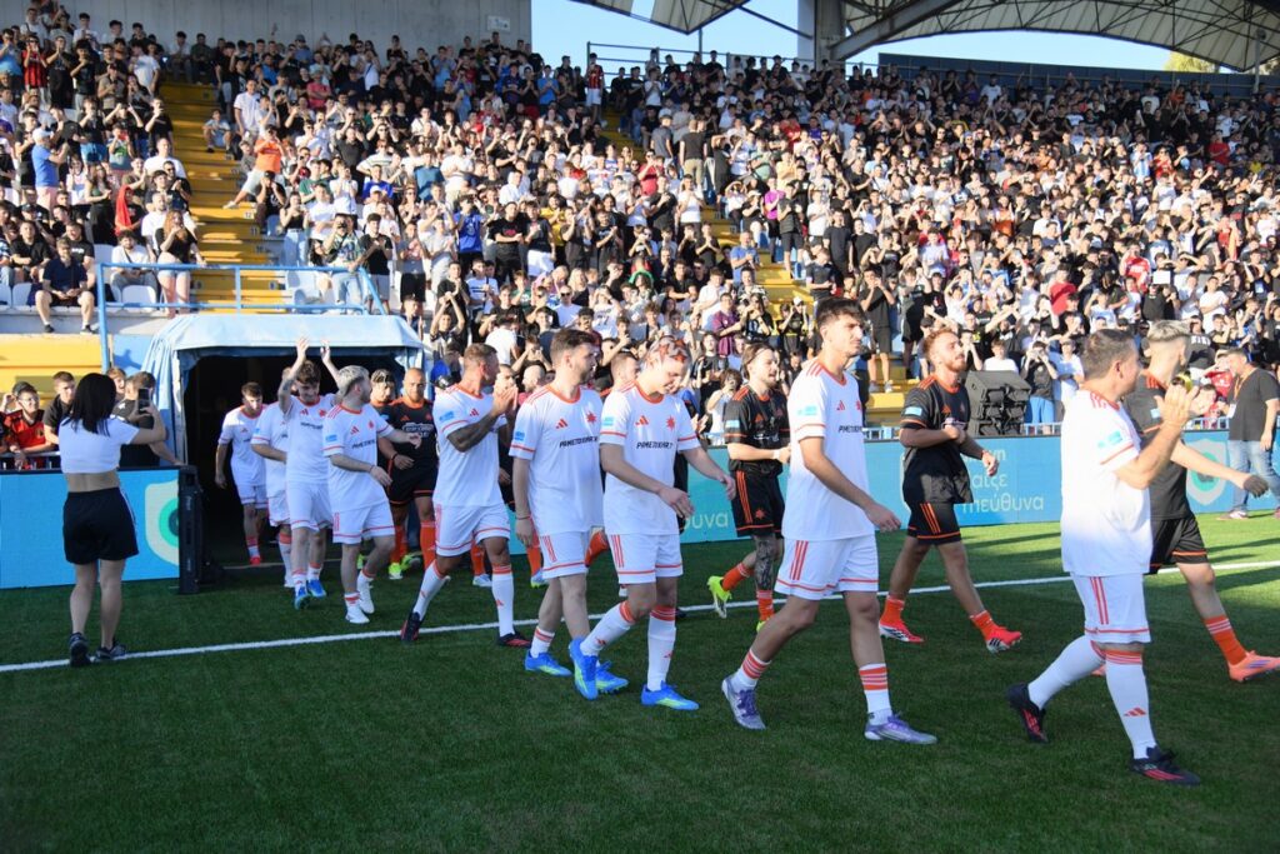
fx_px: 1351
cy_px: 427
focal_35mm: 38
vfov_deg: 35.1
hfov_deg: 50.7
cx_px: 640
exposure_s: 1/4000
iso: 1250
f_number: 4
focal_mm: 38
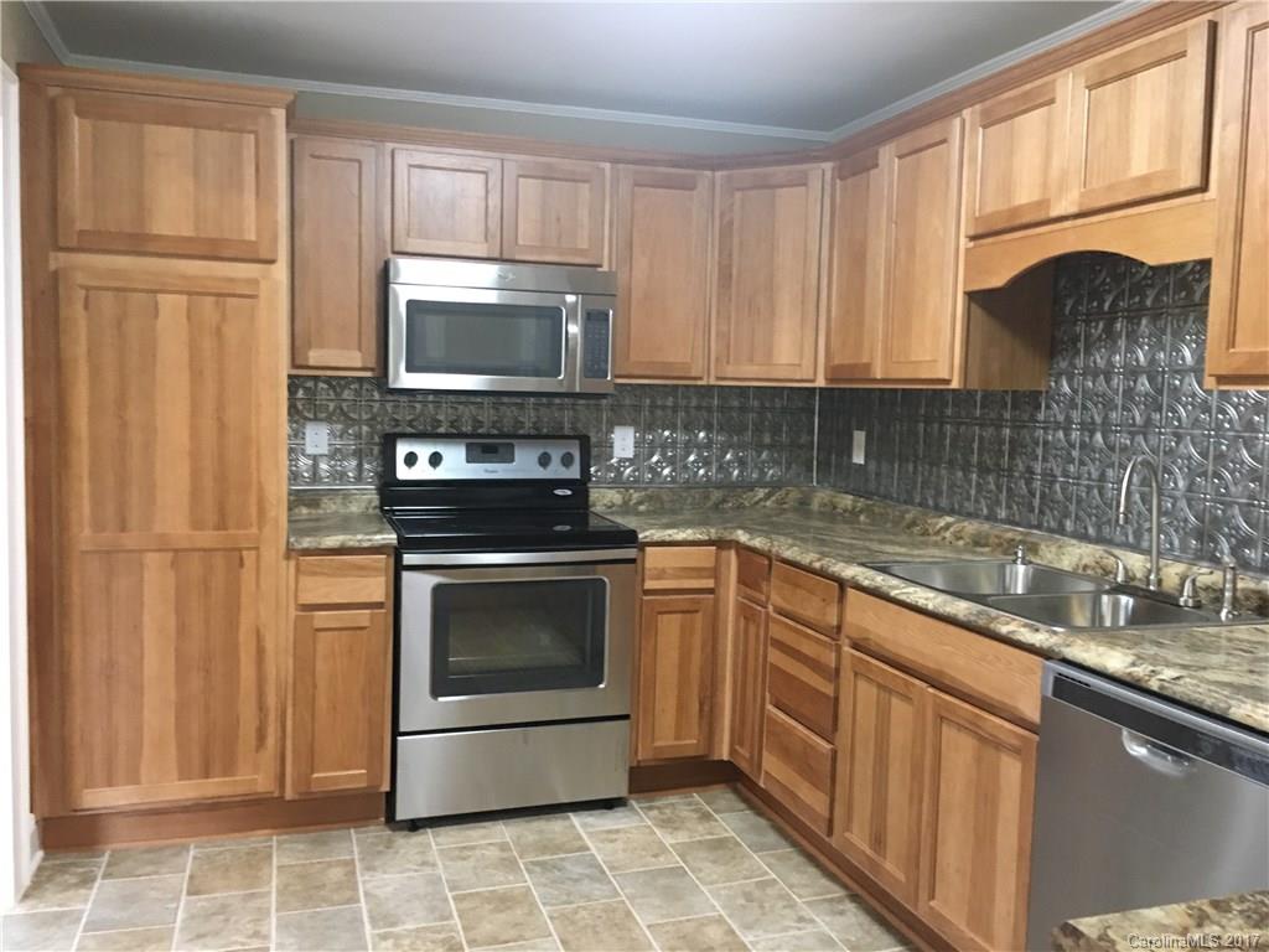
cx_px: 634
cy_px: 476
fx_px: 1063
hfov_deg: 61.7
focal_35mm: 29
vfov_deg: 48.2
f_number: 2.2
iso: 200
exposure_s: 1/24
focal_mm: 4.15
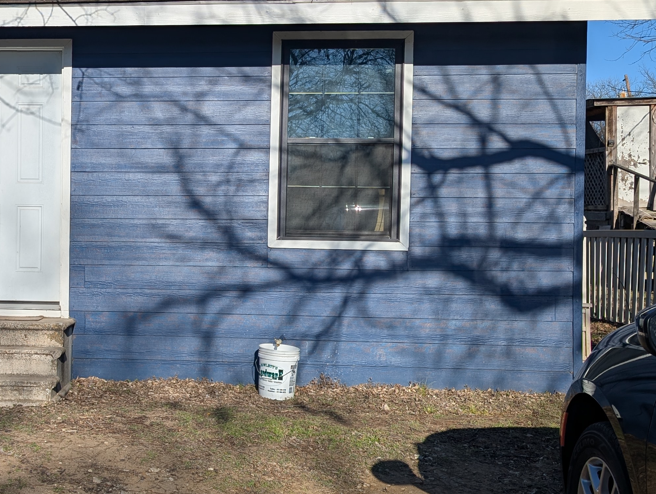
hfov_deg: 37.2
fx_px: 930
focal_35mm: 49
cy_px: 237
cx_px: 114
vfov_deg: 29.8
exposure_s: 1/2088
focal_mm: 6.9
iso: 22
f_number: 1.68
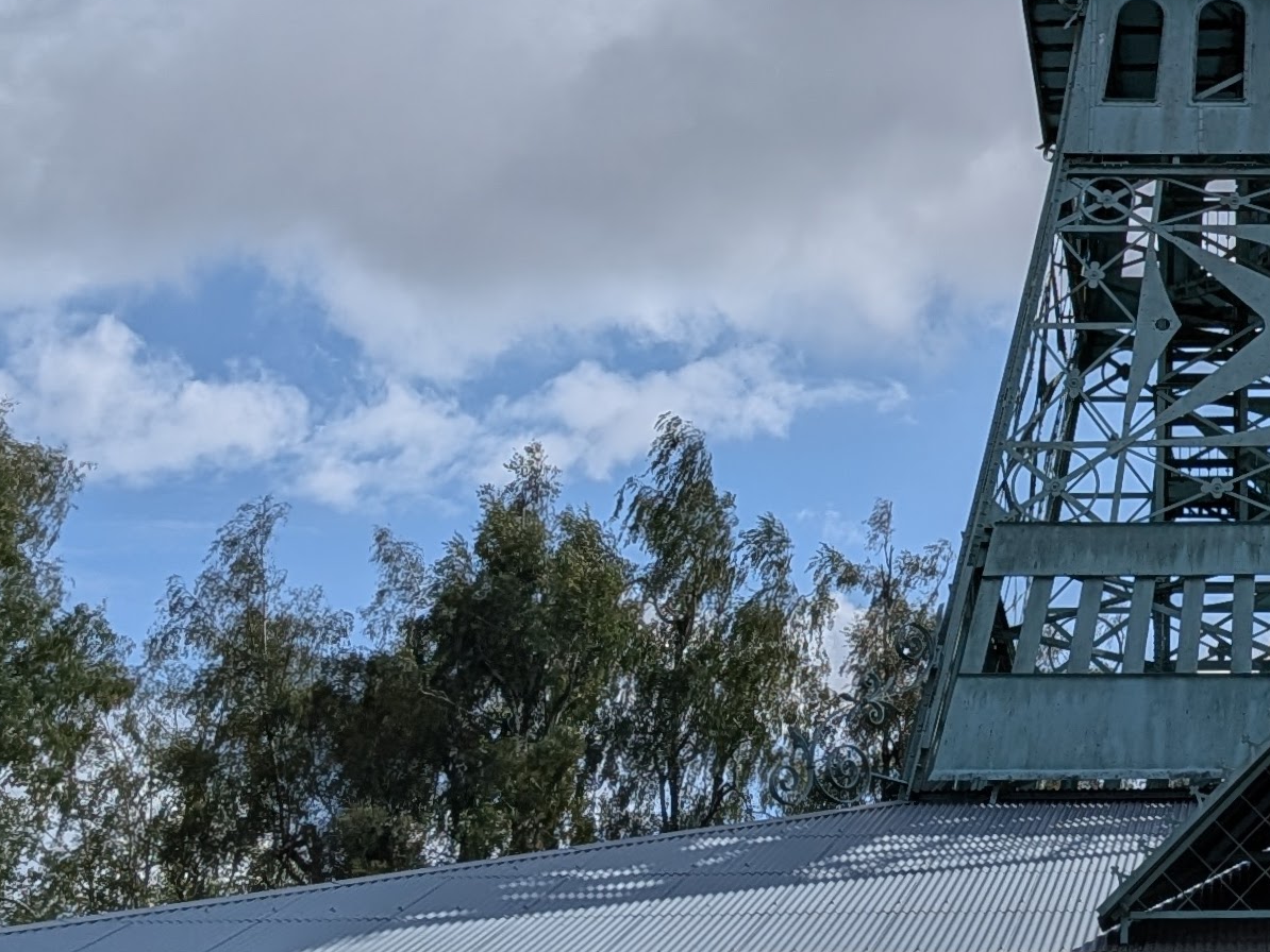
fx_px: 2899
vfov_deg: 18.4
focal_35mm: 79
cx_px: 1350
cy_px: 88
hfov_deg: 23.4
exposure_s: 1/7042
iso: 30
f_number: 1.7
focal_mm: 4.53
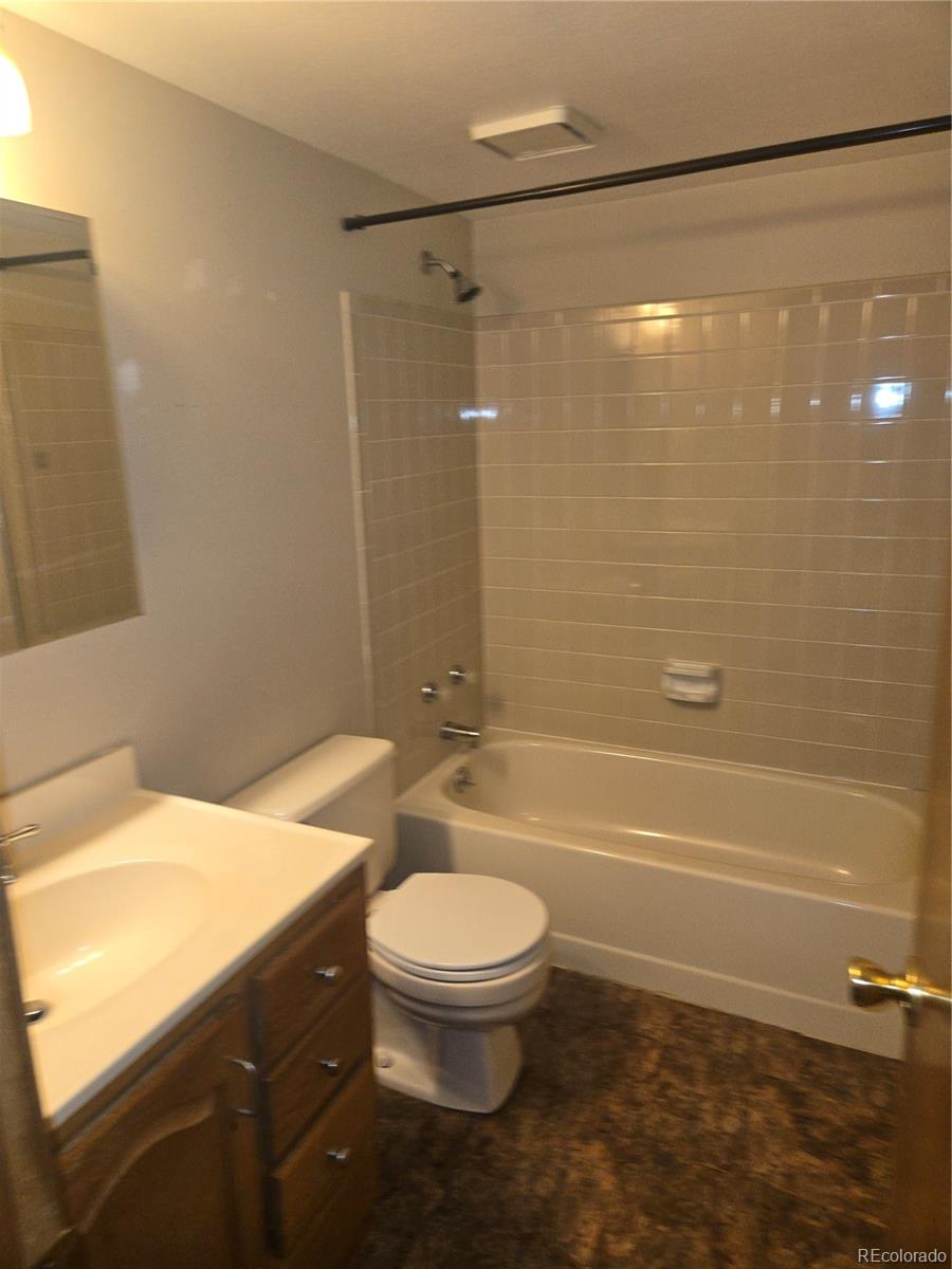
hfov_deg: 58.9
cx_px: 476
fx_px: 843
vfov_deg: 73.9
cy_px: 634
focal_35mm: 23
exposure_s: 1/60
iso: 125
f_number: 1.8
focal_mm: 5.4
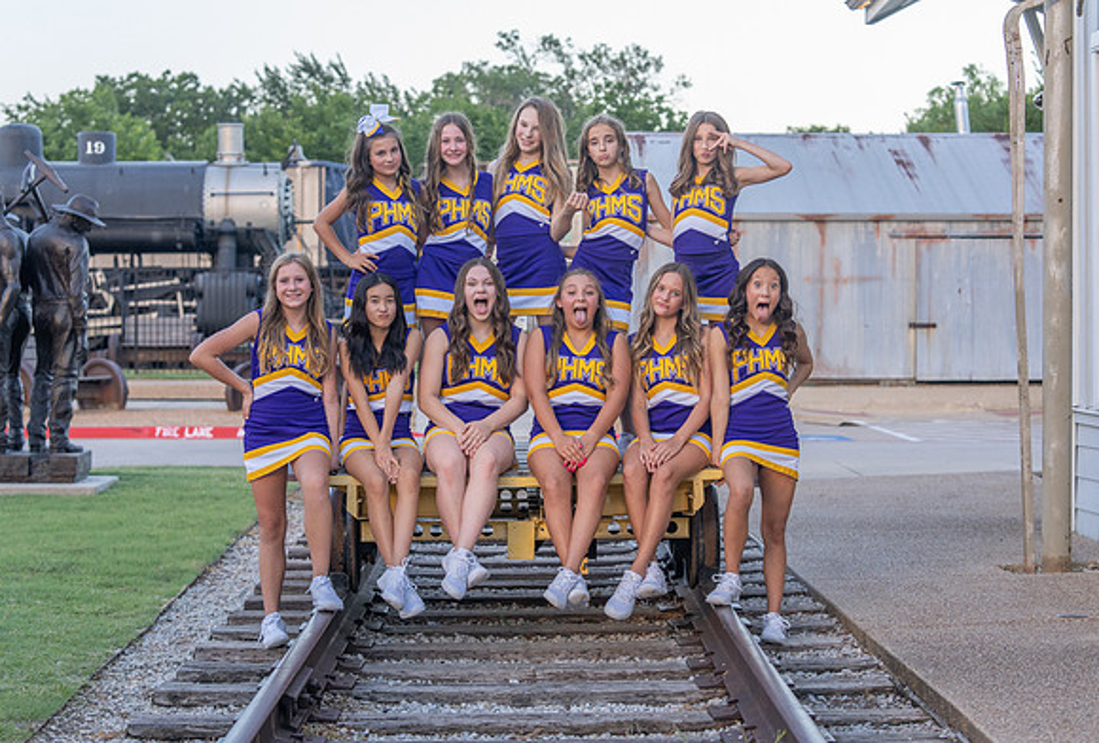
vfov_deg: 18.3
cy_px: 377
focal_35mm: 75
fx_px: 2309
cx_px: 531
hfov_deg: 26.8
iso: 640
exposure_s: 1/320
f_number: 4
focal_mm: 70
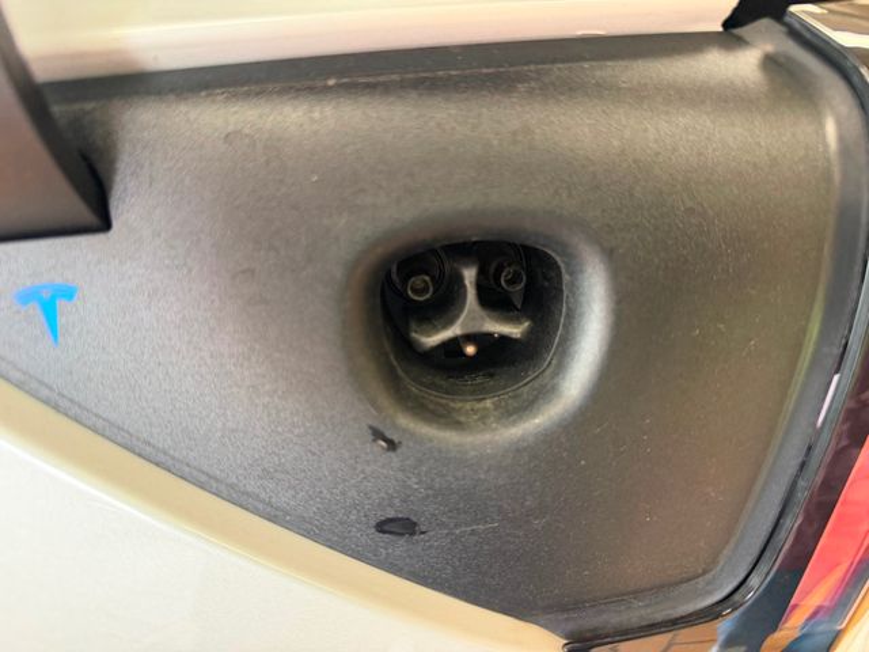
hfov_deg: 71.6
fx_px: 602
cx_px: 434
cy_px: 326
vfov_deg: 56.8
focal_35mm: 24
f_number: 1.78
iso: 200
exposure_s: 1/60
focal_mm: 6.76
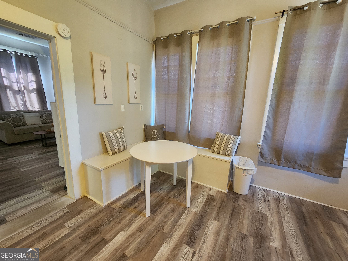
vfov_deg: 89.9
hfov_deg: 106.2
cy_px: 130
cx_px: 174
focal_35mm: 13
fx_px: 131
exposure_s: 1/40
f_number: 2.2
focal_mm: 2.2
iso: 320
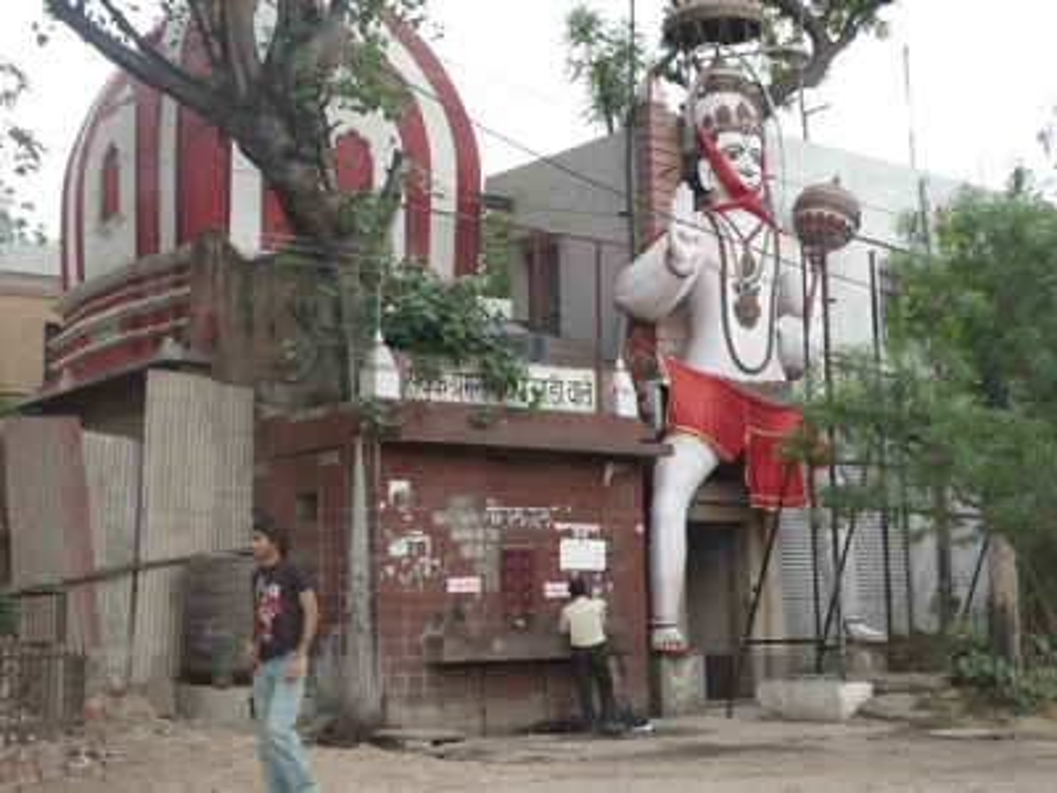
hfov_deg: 35.5
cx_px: 528
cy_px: 396
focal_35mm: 54
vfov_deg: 27.0
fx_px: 1649
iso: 100
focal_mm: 5.3
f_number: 3.5
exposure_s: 1/160
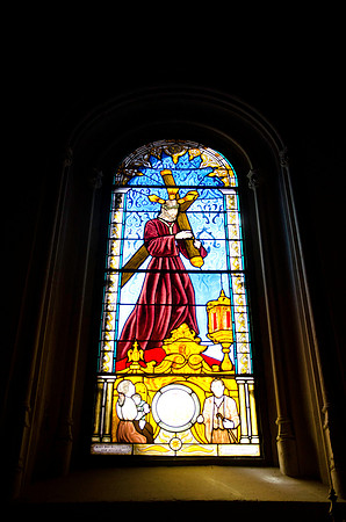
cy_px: 261
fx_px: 565
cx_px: 173
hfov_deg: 34.1
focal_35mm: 39
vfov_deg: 49.6
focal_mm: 26
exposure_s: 1/1000
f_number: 3.2
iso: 1000
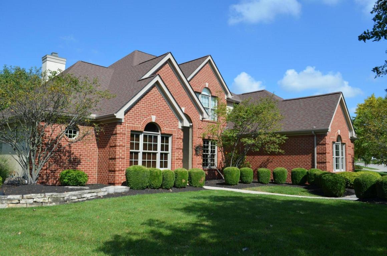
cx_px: 194
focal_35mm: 27
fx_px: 290
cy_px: 128
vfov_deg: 47.7
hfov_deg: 67.5
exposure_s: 1/250
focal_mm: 18
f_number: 8
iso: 110
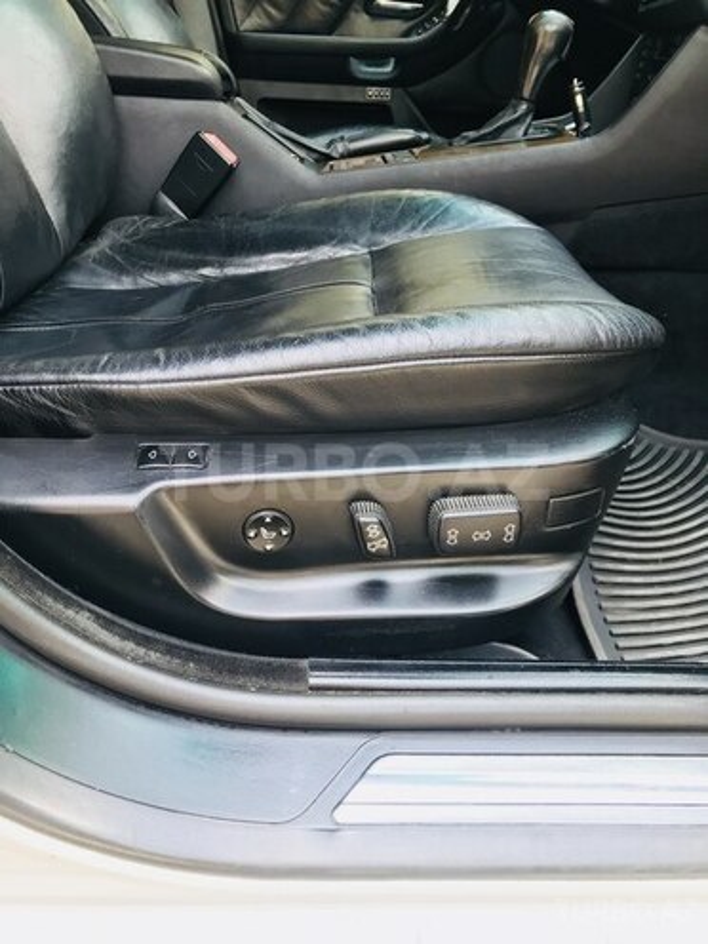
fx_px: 764
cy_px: 472
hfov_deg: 49.7
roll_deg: -1.4
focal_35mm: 28
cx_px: 354
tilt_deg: -26.7
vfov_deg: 63.4
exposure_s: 1/100
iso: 40
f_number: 1.8
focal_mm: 3.99
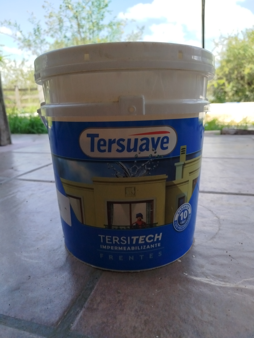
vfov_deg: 71.6
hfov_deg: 56.8
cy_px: 169
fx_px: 235
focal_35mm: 24
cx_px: 127
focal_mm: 5.31
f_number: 1.7
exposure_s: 1/372
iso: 50
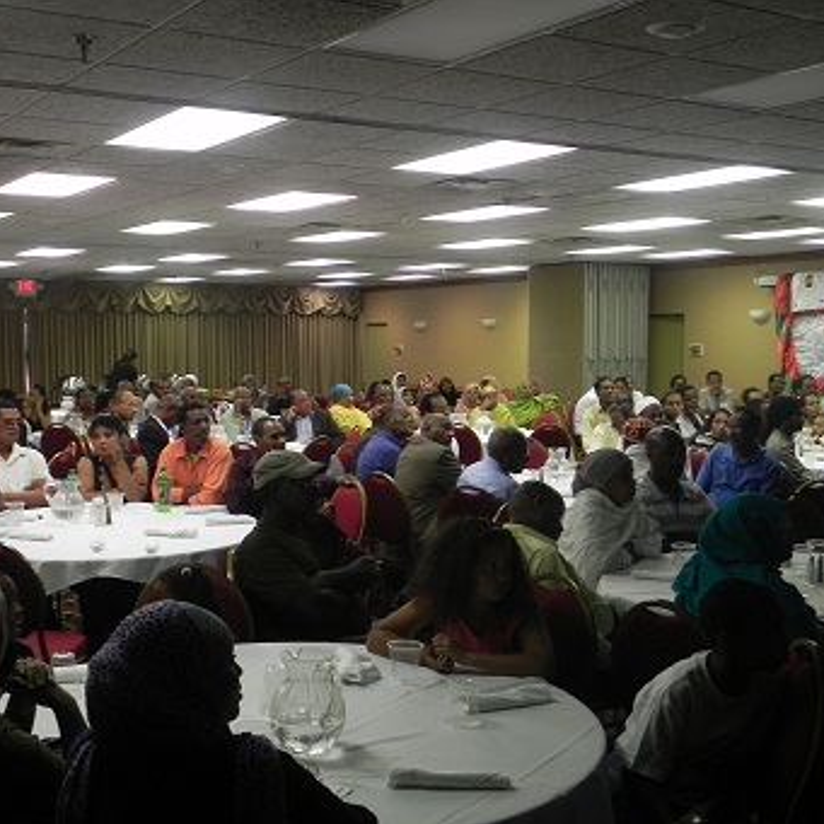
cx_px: 347
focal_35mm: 45
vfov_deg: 37.6
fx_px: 1212
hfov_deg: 37.5
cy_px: 422
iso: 207
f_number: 3.2
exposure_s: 1/30
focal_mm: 6.6
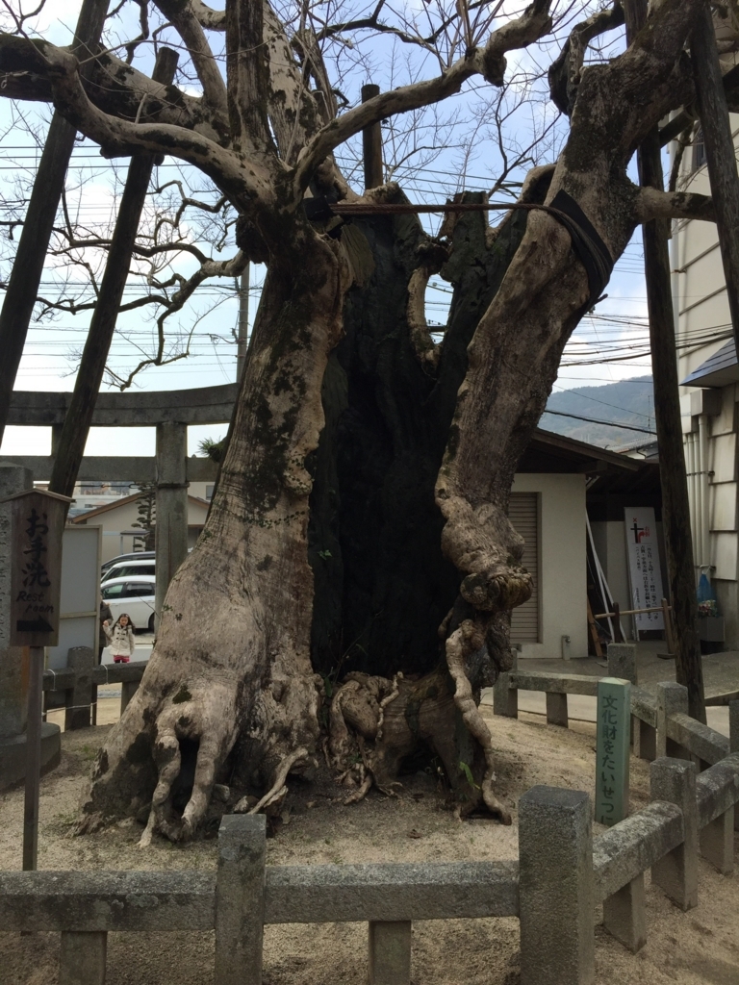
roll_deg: -1.4
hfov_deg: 48.2
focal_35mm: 29
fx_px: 825
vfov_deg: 61.7
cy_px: 492
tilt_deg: +6.2
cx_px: 370
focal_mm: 4.15
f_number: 2.2
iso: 32
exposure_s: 1/732
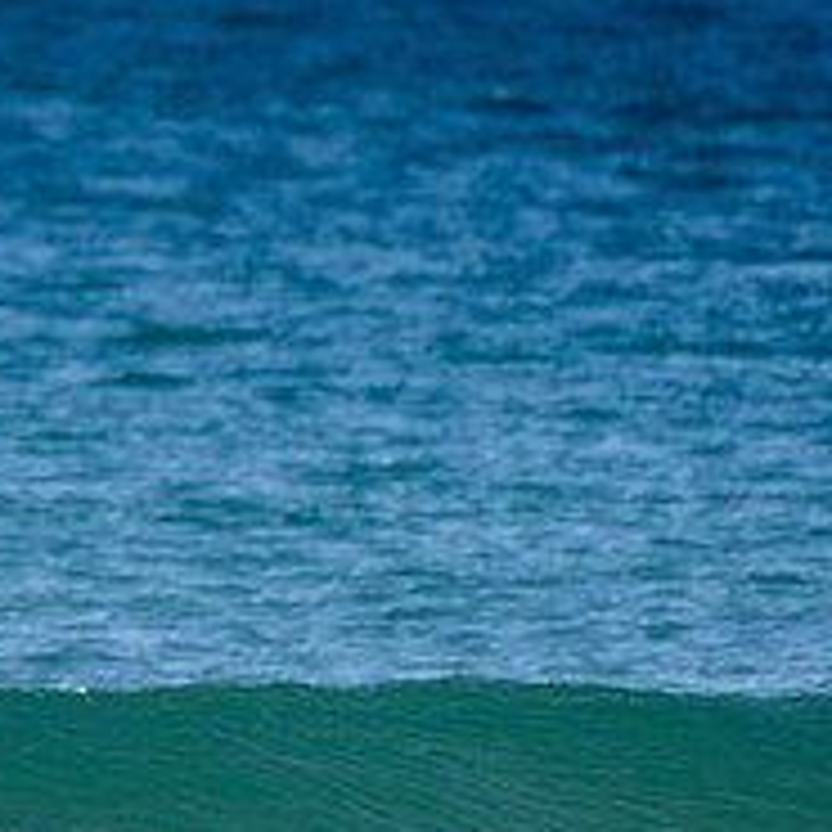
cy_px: 627
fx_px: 44351
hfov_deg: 1.1
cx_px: -568
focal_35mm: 1631
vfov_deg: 1.1
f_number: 5.6
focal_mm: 500
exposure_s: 1/1000
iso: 360
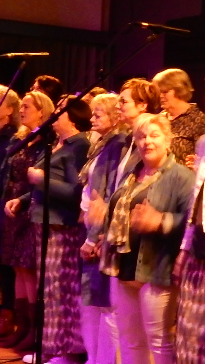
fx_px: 976
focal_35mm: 101
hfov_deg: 11.3
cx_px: 349
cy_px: 135
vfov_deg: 21.1
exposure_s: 1/8
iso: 720
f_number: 4
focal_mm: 5.4
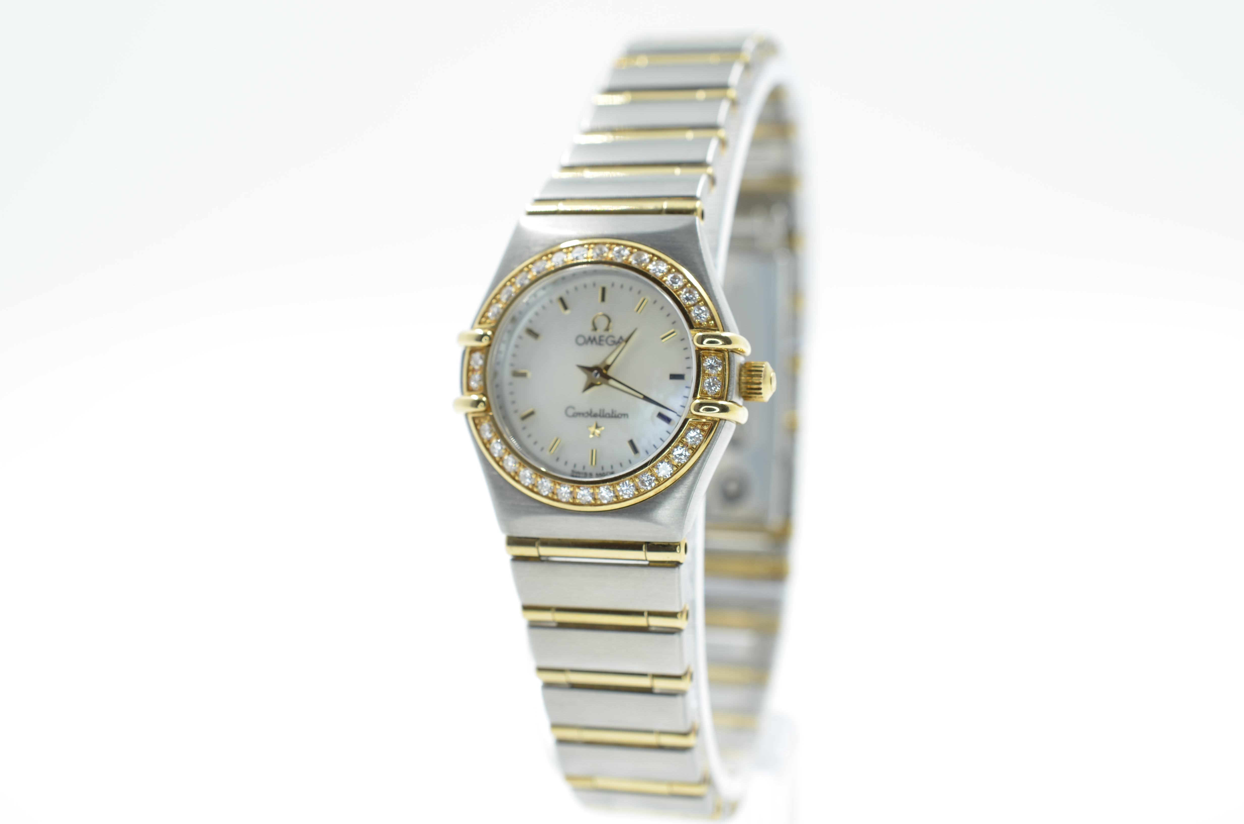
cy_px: 412
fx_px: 2069
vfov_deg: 22.5
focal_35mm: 60
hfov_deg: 33.5
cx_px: 622
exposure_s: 1/50
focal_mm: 40
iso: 125
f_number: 8
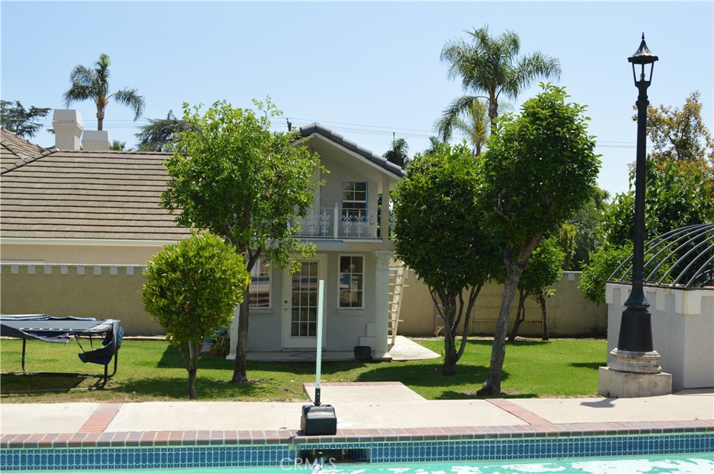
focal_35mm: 39
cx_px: 357
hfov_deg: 49.6
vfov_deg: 34.1
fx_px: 773
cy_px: 237
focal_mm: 26
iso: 100
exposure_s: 1/200
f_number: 7.1
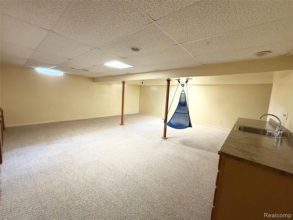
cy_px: 110
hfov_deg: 102.1
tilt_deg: -6.5
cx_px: 146
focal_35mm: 14
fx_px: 119
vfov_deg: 85.7
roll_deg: -3.3
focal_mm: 2.22
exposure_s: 1/60
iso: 400
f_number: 2.2
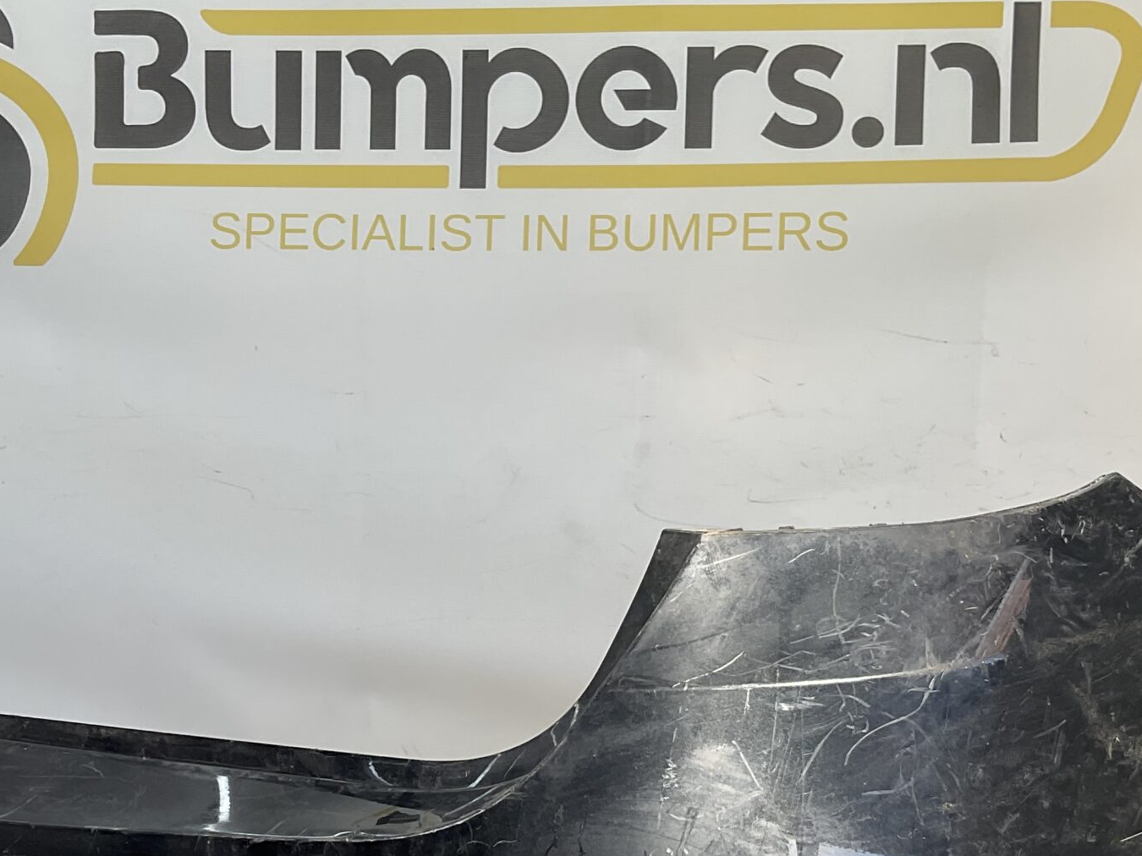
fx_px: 1814
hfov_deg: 34.9
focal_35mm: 55
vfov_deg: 26.1
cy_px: 670
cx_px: 531
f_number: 1.8
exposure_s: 1/222
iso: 16
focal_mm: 3
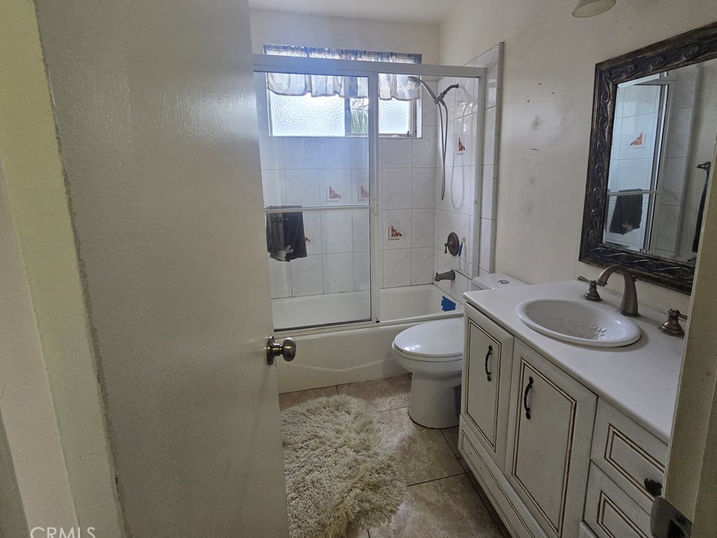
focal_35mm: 15
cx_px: 364
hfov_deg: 98.1
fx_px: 311
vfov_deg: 81.4
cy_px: 236
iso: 250
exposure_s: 1/60
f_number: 2.2
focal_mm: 2.2
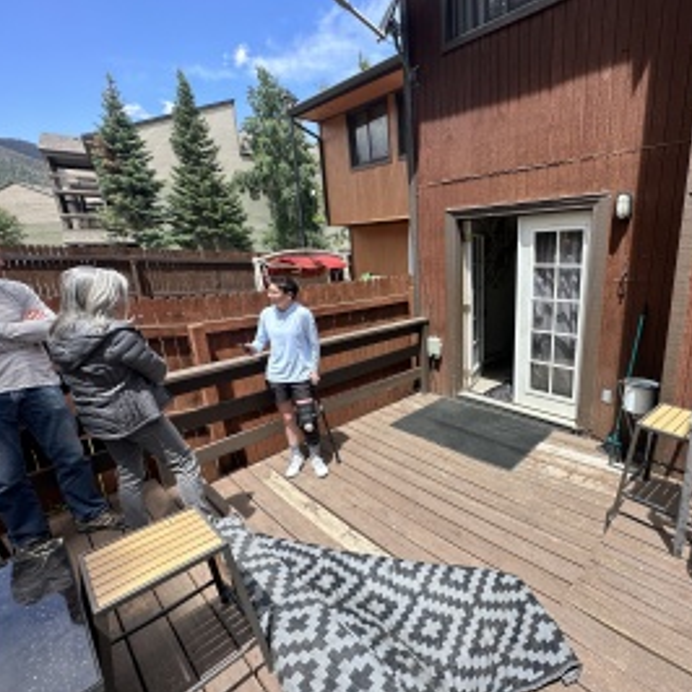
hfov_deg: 81.6
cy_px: 354
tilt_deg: -14.0
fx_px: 384
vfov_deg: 84.0
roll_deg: +1.8
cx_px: 453
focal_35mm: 17
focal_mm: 2.22
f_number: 2.2
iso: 40
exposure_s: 1/720
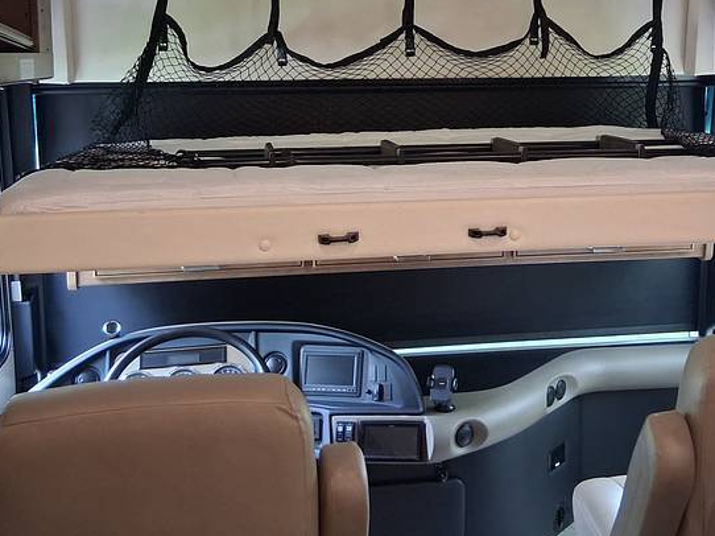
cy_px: 128
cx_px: 442
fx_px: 991
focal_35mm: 48
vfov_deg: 29.7
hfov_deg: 39.4
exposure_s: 1/50
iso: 320
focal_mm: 3.98
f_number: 1.8
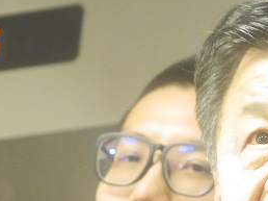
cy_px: 177
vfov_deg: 6.4
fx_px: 1787
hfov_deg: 8.5
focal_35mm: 231
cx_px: 338
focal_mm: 35
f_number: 2.8
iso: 3200
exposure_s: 1/30
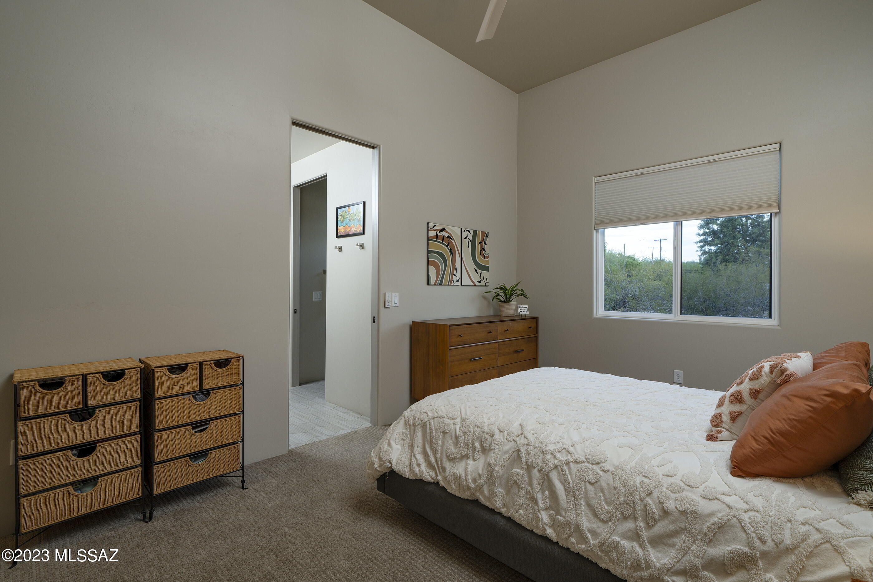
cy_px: 291
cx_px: 436
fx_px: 388
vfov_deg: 73.7
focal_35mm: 16
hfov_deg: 96.7
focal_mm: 16
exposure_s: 1/6
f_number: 10
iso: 200
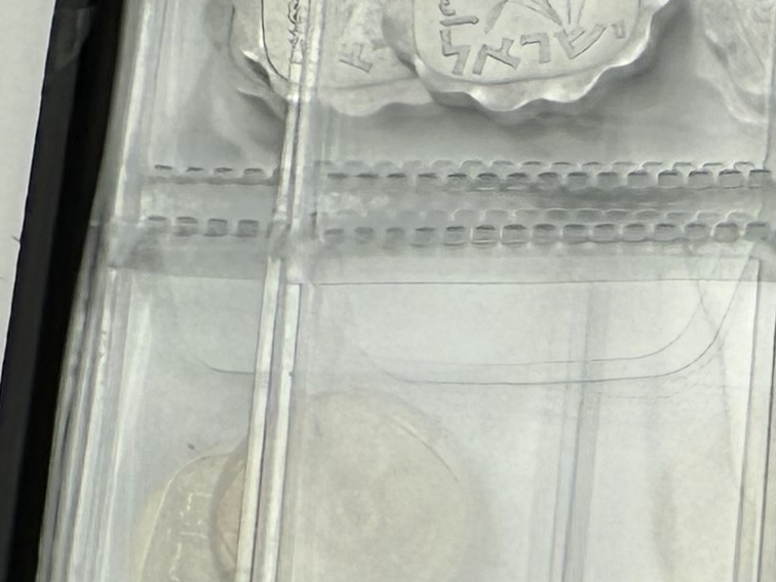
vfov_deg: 10.8
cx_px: 1650
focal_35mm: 128
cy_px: 1072
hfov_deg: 13.0
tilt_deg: -79.1
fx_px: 2869
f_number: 2.2
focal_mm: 2.22
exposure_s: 1/326
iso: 40
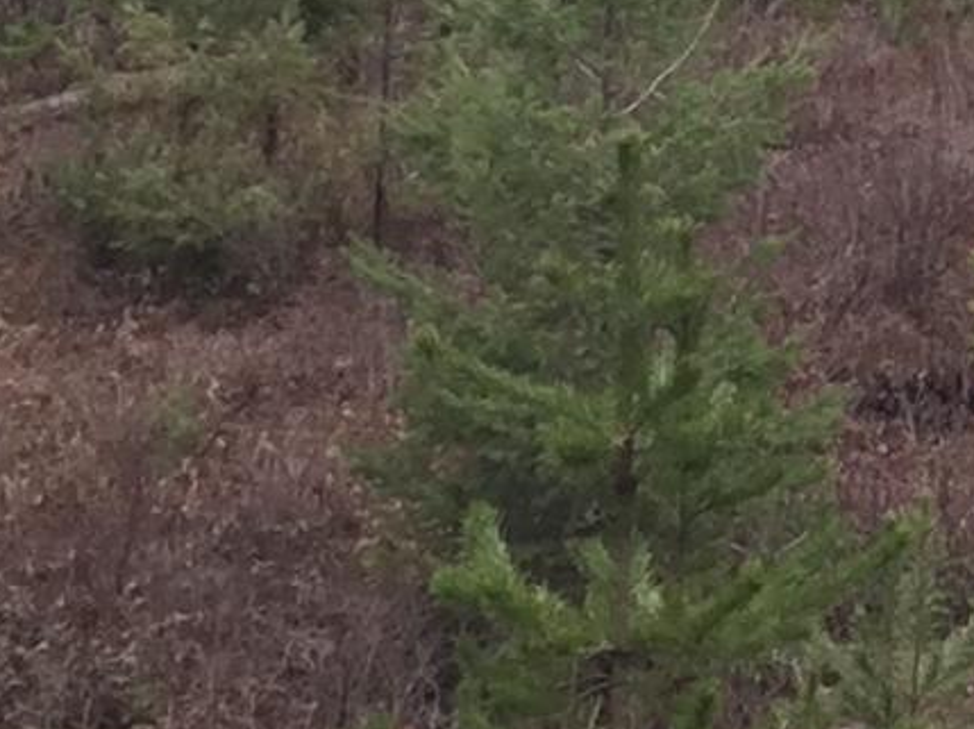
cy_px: -293
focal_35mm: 203
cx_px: 1975
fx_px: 5707
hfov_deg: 9.1
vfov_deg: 7.2
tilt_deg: +3.3
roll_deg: +0.1
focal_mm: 4.15
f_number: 2.2
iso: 32
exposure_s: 1/120
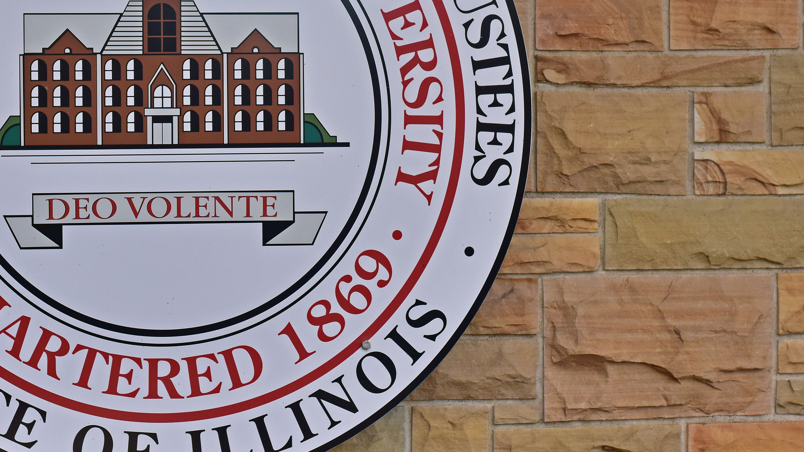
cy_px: 100
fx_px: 2302
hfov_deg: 19.7
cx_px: 196
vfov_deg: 11.2
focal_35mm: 108
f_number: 7.1
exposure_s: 1/200
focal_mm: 50
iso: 800
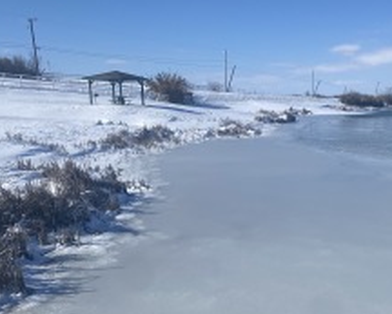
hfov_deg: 42.4
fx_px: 499
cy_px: 227
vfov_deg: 34.3
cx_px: 254
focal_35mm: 43
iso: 32
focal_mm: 4.25
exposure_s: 1/8197
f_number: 1.8
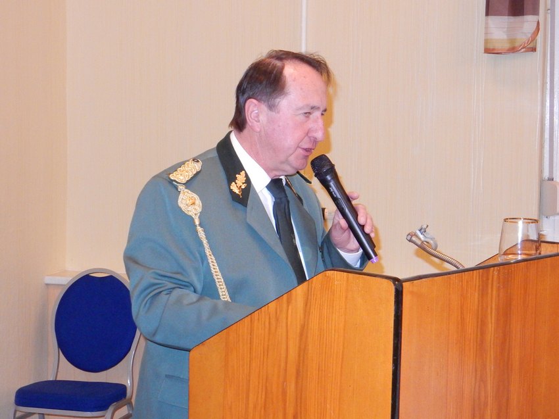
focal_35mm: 71
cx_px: 280
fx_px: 1146
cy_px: 210
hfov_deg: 27.4
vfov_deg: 20.7
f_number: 4.8
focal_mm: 12.6
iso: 1100
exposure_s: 1/30
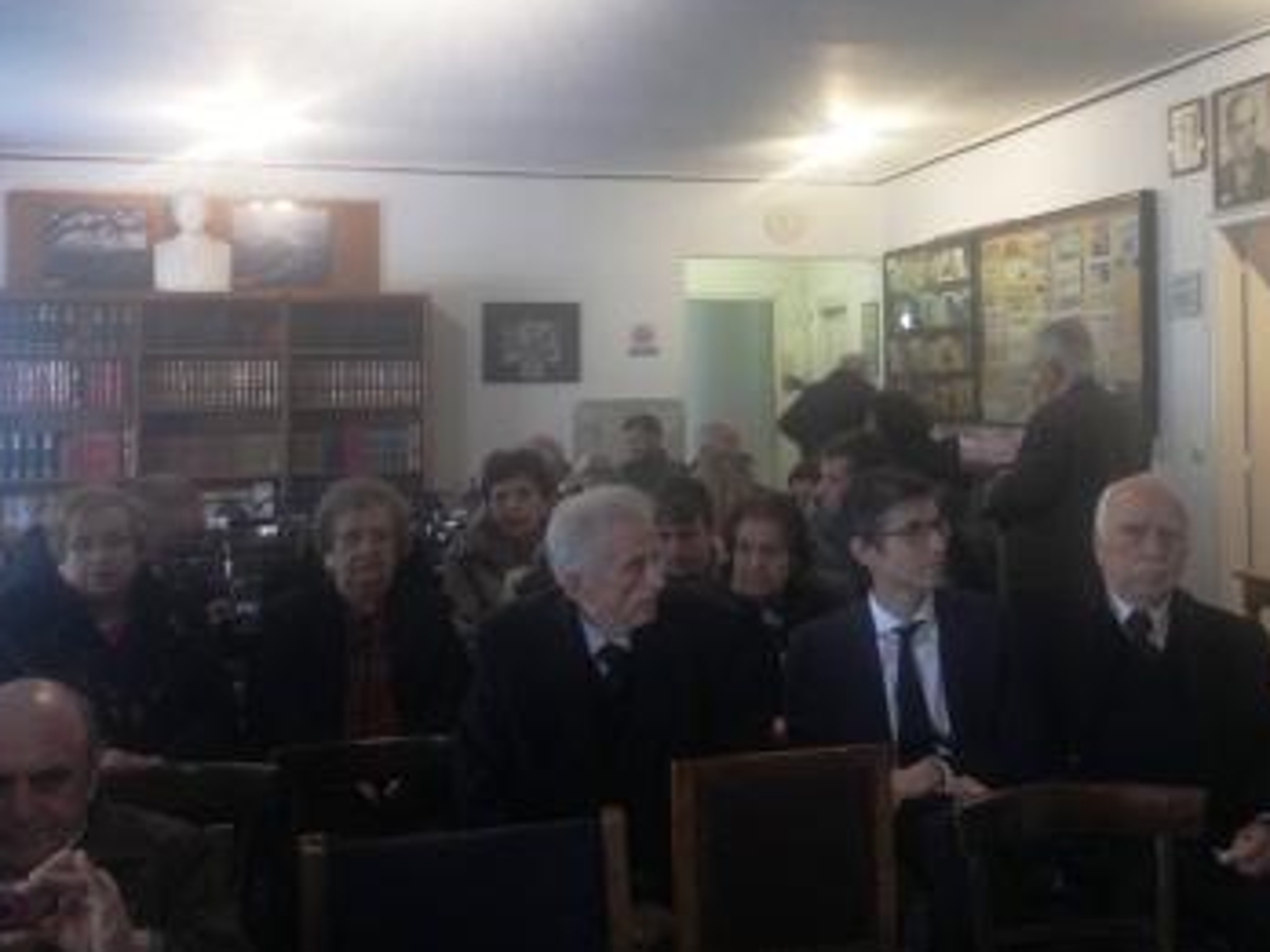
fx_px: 1651
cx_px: 788
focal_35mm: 45
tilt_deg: +0.5
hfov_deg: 41.8
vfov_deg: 32.0
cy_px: 361
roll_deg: -0.2
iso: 125
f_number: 2.4
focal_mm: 4.28
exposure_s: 1/20
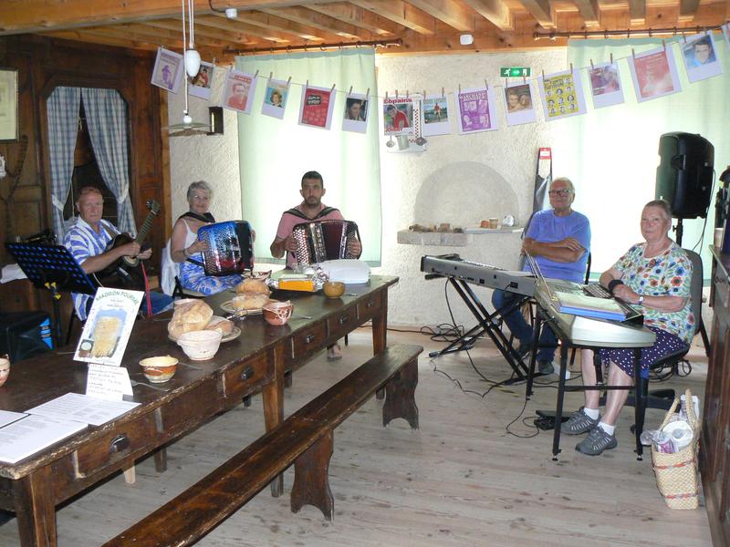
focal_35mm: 36
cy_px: 274
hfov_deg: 51.4
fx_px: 759
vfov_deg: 39.7
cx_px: 365
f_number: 2.8
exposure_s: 1/30
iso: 320
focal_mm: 6
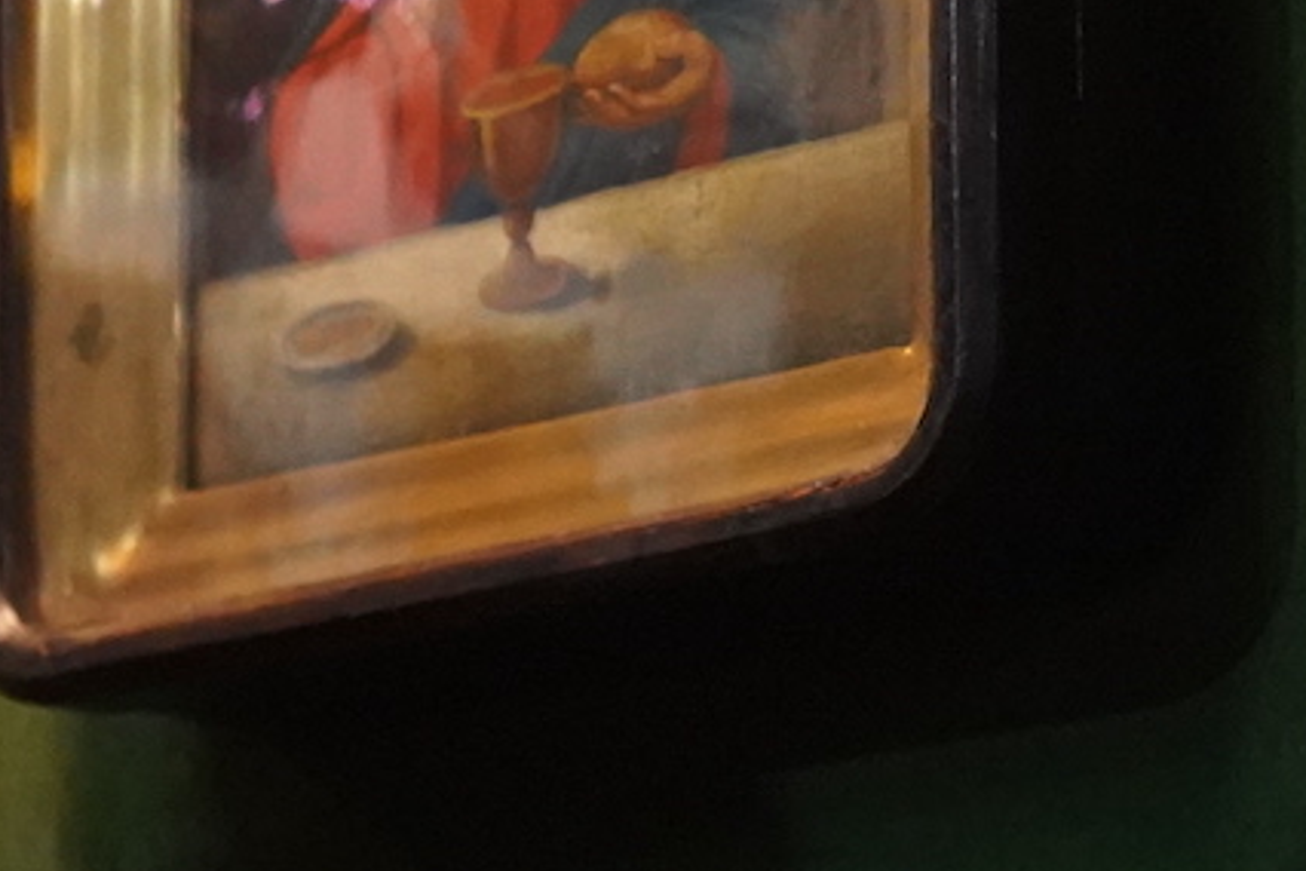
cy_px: 868
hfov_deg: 9.0
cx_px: -953
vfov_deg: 6.2
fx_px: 8017
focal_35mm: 221
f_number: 5.6
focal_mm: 49
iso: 10000
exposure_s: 1/125
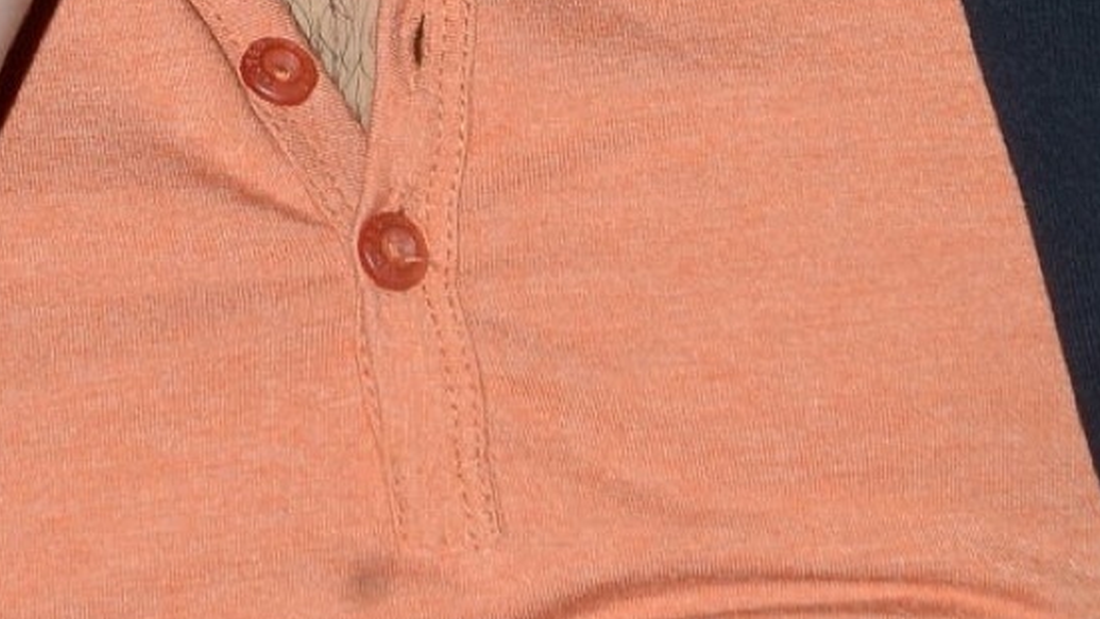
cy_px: -1059
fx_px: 15801
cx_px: 266
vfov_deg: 2.2
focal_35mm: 542
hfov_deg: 4.0
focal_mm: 105
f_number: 8
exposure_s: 1/125
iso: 250
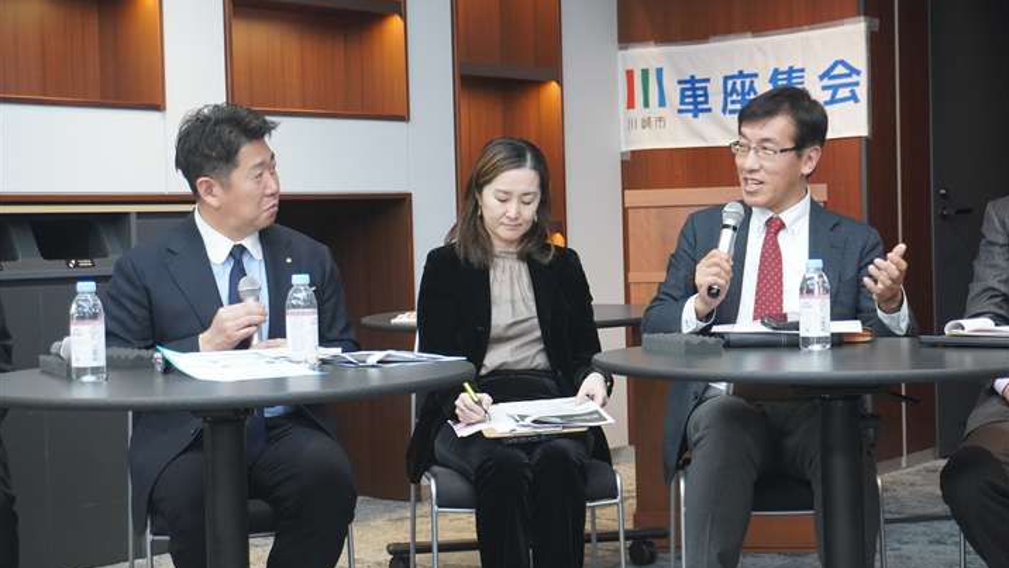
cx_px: 506
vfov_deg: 20.1
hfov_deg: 34.9
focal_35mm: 60
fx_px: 1606
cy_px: 282
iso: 3200
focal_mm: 38
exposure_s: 1/160
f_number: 5.6
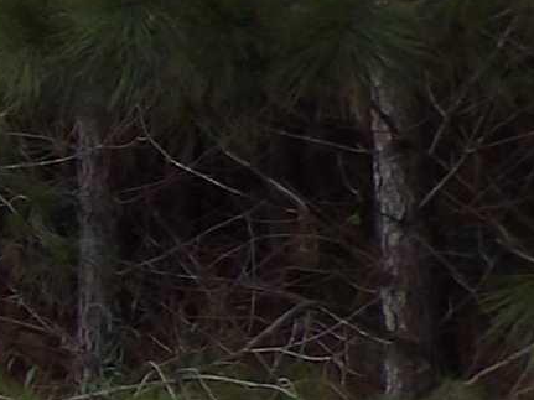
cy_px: 245
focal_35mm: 171
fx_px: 2637
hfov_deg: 8.5
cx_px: -1326
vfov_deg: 8.7
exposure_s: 1/306
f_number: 3.2
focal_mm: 4.3
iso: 100
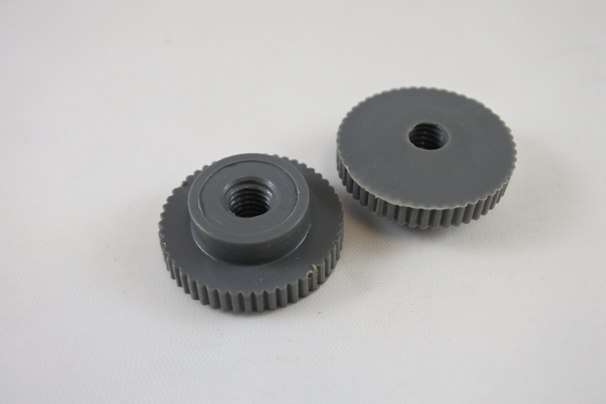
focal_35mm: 39
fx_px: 656
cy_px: 202
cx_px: 303
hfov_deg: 49.6
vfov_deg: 34.2
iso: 400
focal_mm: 14.7
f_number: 4.2
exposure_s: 1/160
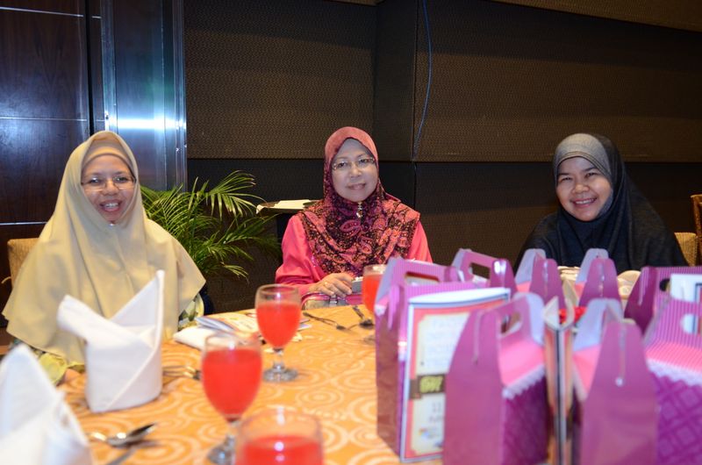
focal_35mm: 33
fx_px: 642
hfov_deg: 57.3
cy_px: 232
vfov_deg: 39.8
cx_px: 351
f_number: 2.8
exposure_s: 1/60
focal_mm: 22
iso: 1250
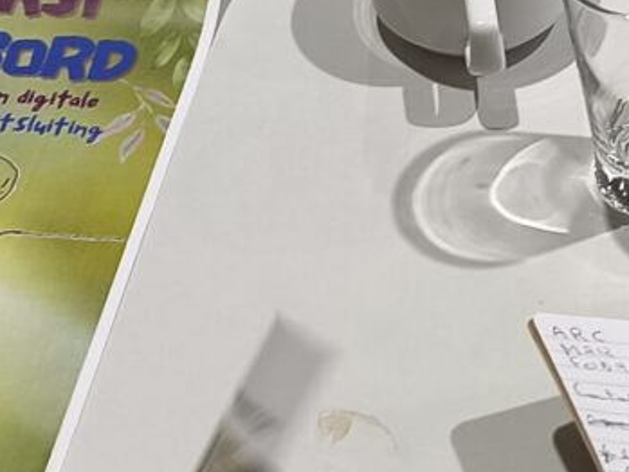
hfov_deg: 14.1
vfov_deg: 10.8
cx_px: 806
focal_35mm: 135
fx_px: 2454
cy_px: -124
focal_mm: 6.18
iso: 250
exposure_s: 1/50
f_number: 1.65
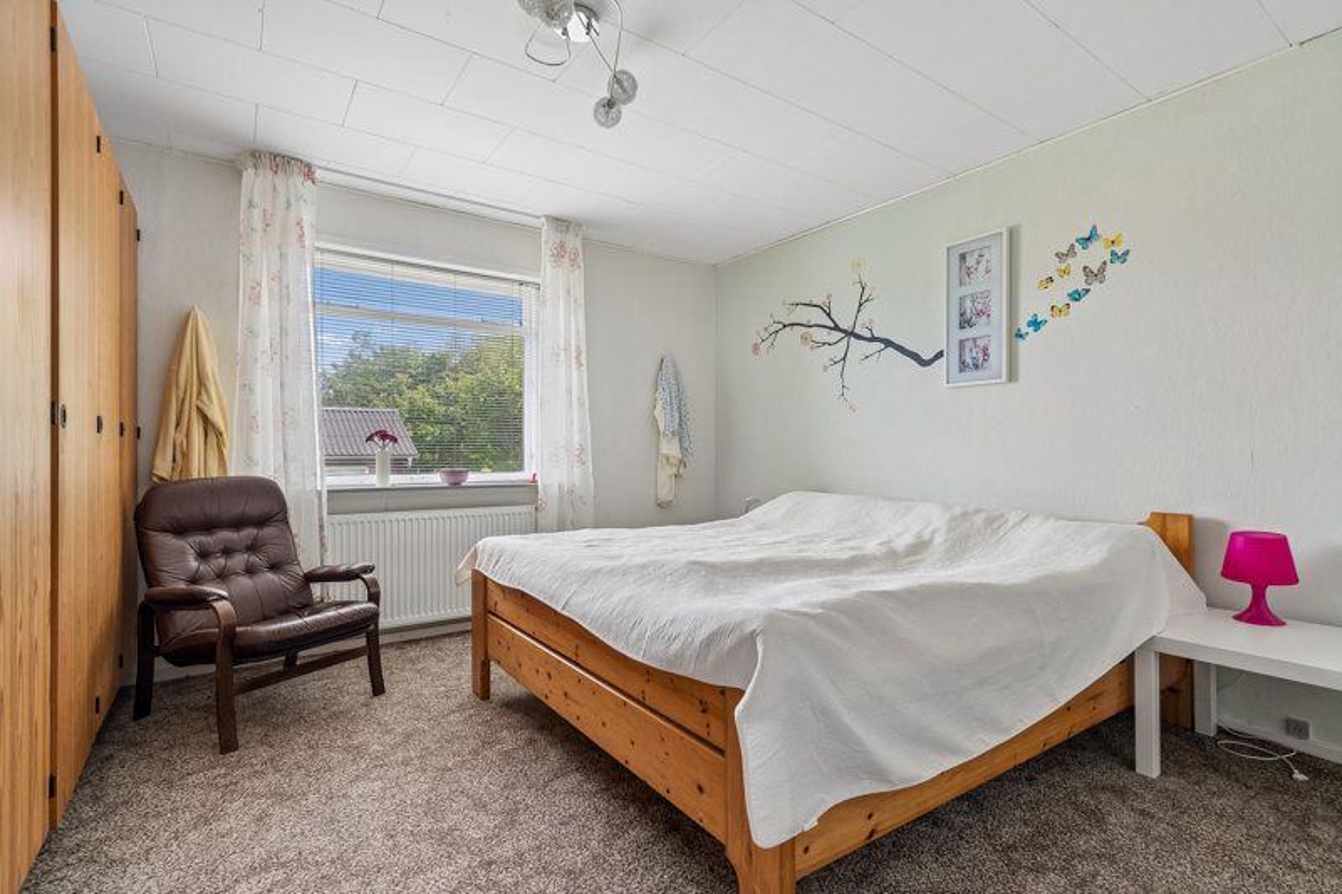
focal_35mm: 17
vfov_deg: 70.4
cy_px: 447
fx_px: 634
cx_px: 671
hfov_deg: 93.3
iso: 400
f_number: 8
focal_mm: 17
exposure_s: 1/160
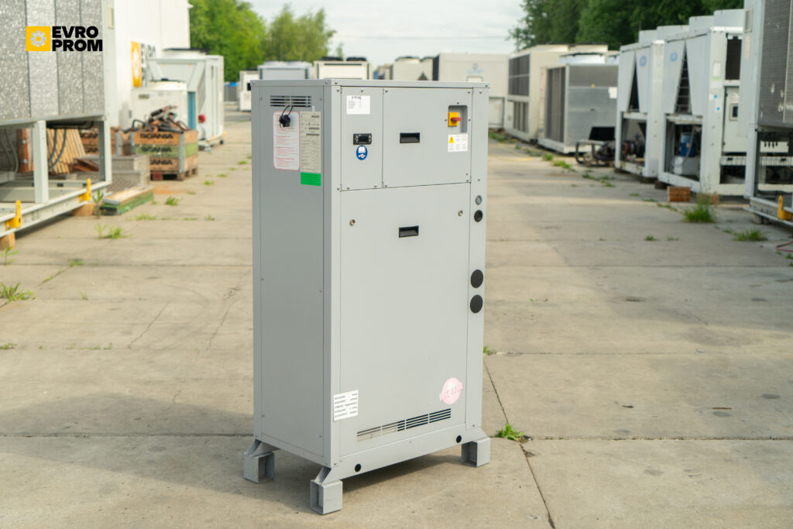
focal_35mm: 48
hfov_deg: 41.1
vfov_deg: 28.1
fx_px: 1057
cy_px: 264
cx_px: 396
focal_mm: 48
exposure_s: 1/500
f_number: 4
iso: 250
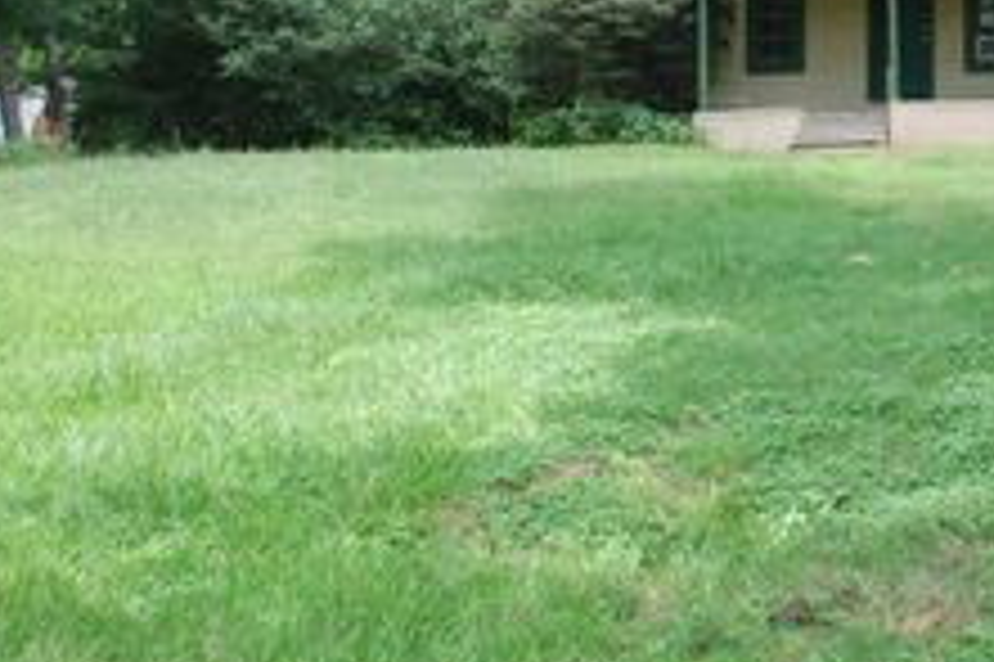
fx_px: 1683
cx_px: 990
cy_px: 72
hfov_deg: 30.6
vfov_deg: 21.7
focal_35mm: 61
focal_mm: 18
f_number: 6.3
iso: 200
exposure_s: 1/160
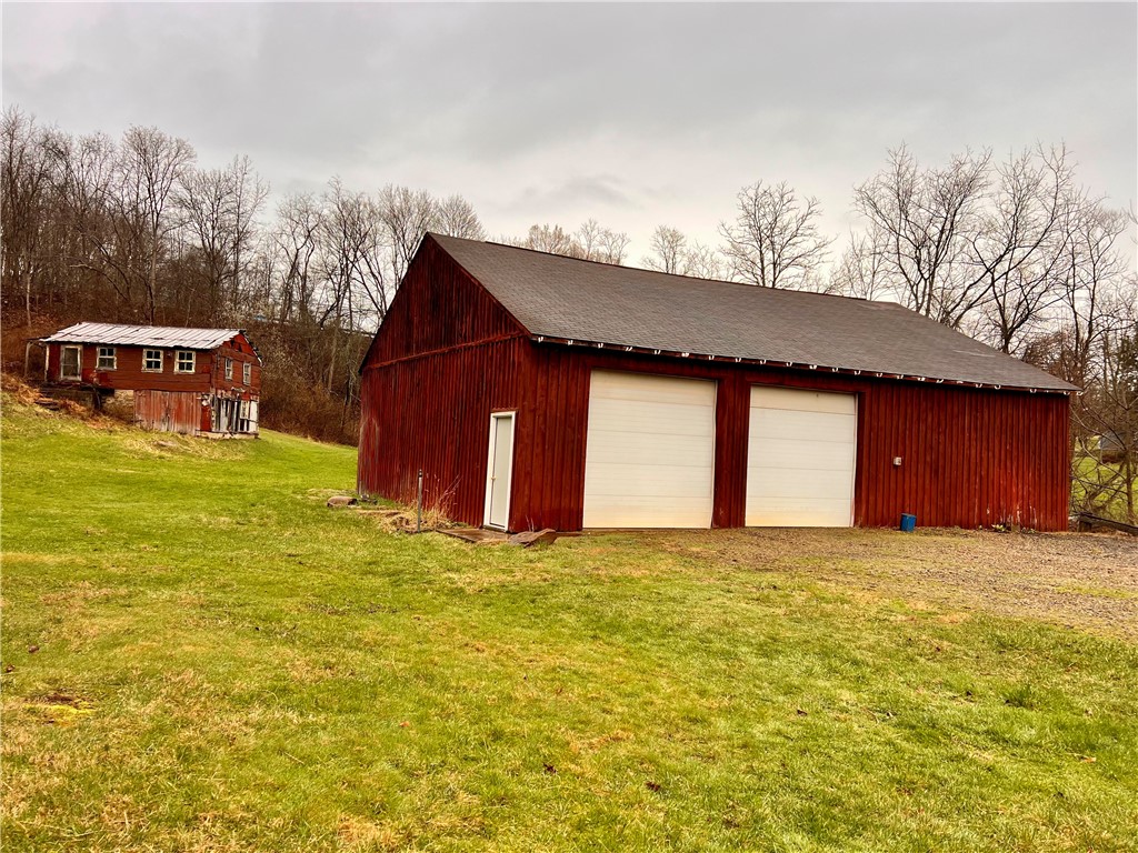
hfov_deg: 67.3
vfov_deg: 53.1
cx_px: 569
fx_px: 855
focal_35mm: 26
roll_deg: -1.7
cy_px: 426
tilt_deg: +1.2
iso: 50
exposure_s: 1/427
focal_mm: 5.7
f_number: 1.5
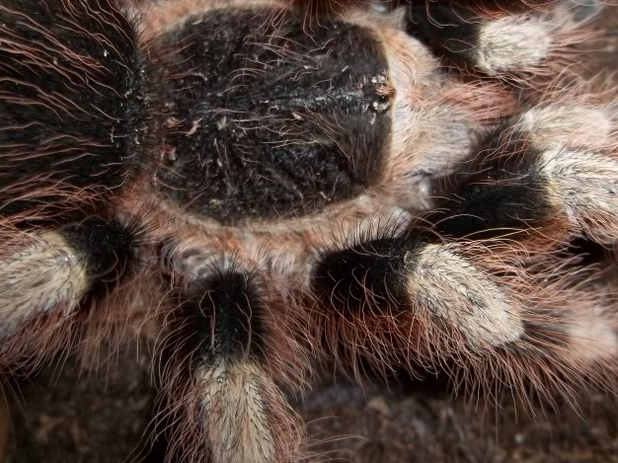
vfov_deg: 26.7
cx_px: 387
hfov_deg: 35.4
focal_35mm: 54
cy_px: 116
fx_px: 964
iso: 64
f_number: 3.3
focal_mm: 5.9
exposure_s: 1/30
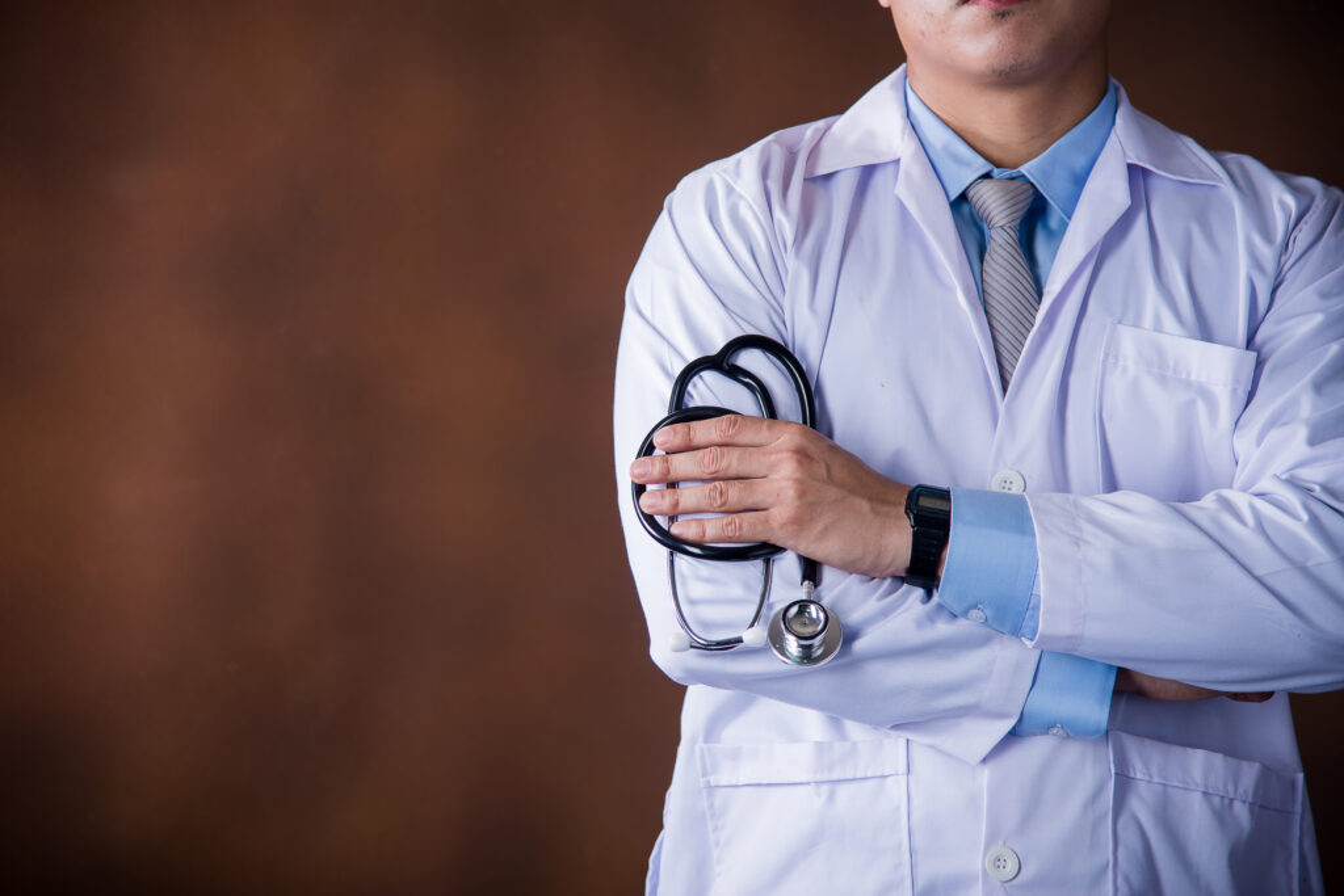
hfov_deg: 19.5
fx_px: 3920
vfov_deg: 13.0
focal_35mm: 105
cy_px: 448
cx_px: 672
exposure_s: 1/200
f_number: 4
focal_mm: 105
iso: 100
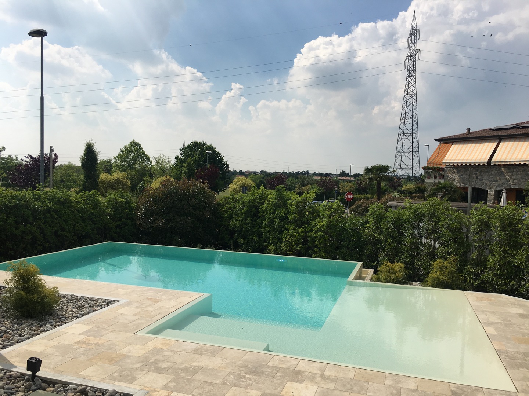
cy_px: 198
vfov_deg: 48.2
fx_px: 443
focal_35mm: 29
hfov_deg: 61.7
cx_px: 264
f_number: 2.2
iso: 25
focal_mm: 4.15
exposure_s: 1/2959
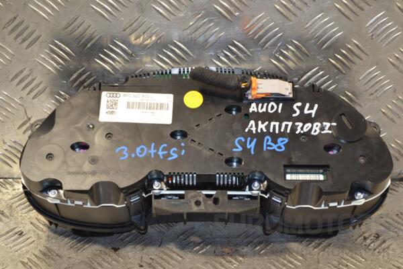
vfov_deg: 17.5
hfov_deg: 26.0
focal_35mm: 78
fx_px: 873
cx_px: 202
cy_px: 134
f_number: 5.6
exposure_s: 1/60
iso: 500
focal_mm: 52
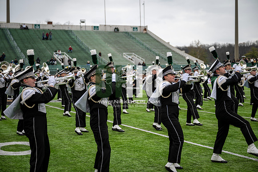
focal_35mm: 58
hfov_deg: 34.5
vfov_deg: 23.4
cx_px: 129
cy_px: 86
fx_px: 416
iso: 100
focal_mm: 58
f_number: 2.8
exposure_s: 1/500
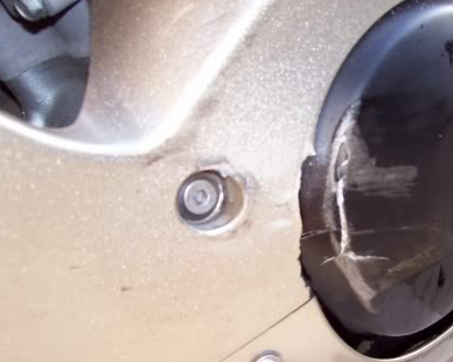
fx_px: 777
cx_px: 365
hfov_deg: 31.6
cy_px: 218
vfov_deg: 26.2
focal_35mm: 58
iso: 80
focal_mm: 6
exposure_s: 1/86.1
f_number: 2.7
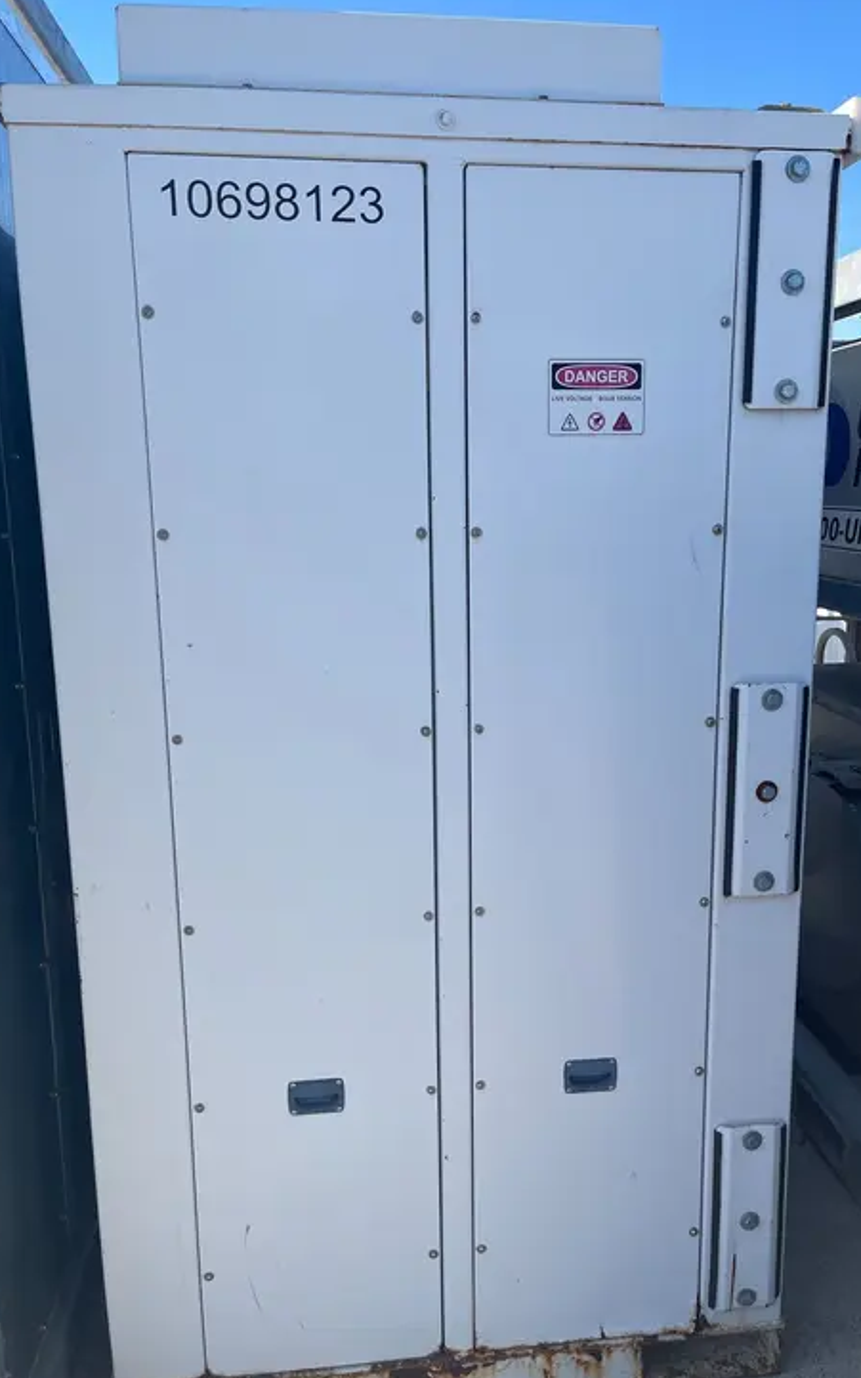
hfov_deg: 44.5
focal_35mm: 28
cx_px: 466
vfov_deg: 66.5
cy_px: 694
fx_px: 1052
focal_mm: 5.1
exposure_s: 1/2222
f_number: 1.6
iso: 50
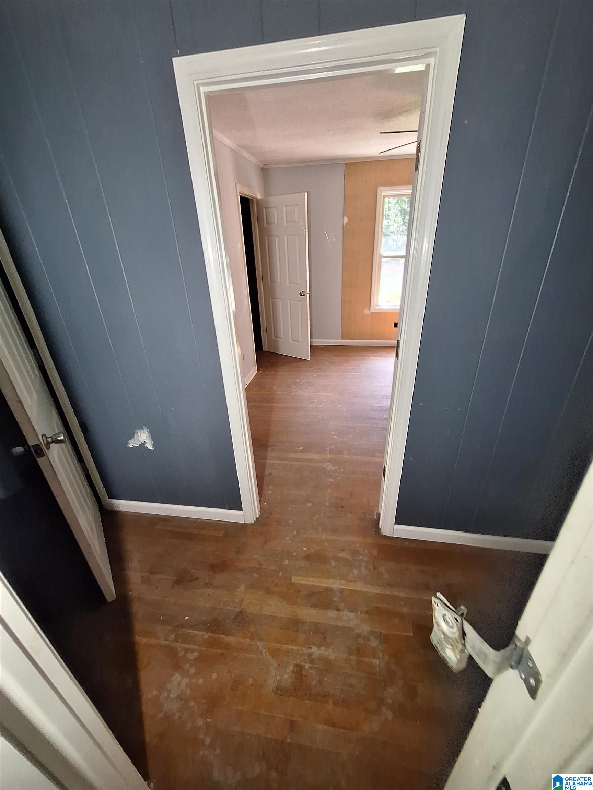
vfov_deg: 106.2
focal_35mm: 13
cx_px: 296
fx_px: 297
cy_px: 395
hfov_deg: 89.9
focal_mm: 1.74
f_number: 2.2
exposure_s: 1/50
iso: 200
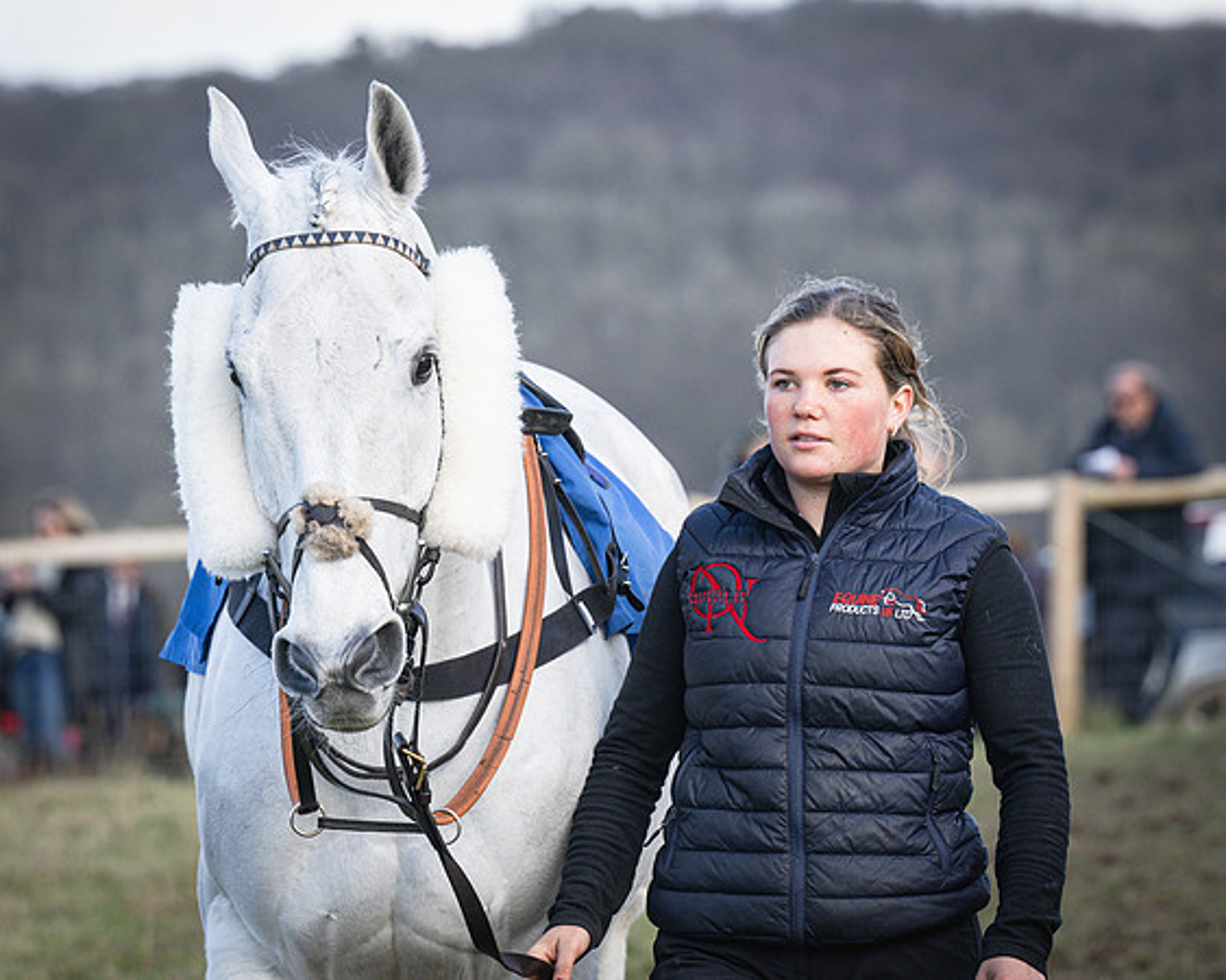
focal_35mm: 292
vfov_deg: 5.3
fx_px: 10606
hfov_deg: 6.6
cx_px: 577
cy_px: 418
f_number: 5
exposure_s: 1/640
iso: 400
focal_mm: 150
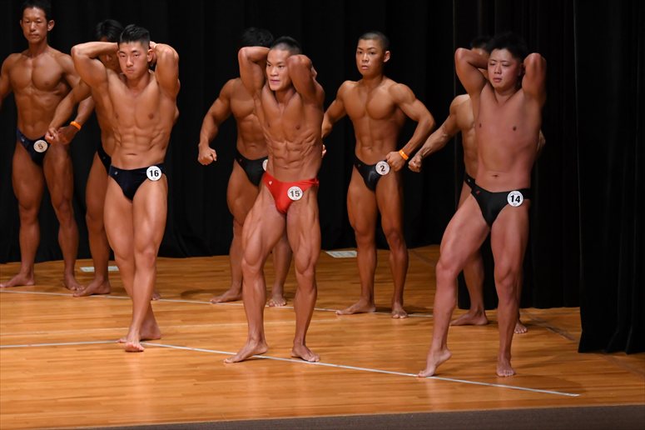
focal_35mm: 255
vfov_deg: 5.4
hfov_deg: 8.1
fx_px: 4567
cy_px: 215
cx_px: 322
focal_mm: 170
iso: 4000
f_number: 5.6
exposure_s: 1/400
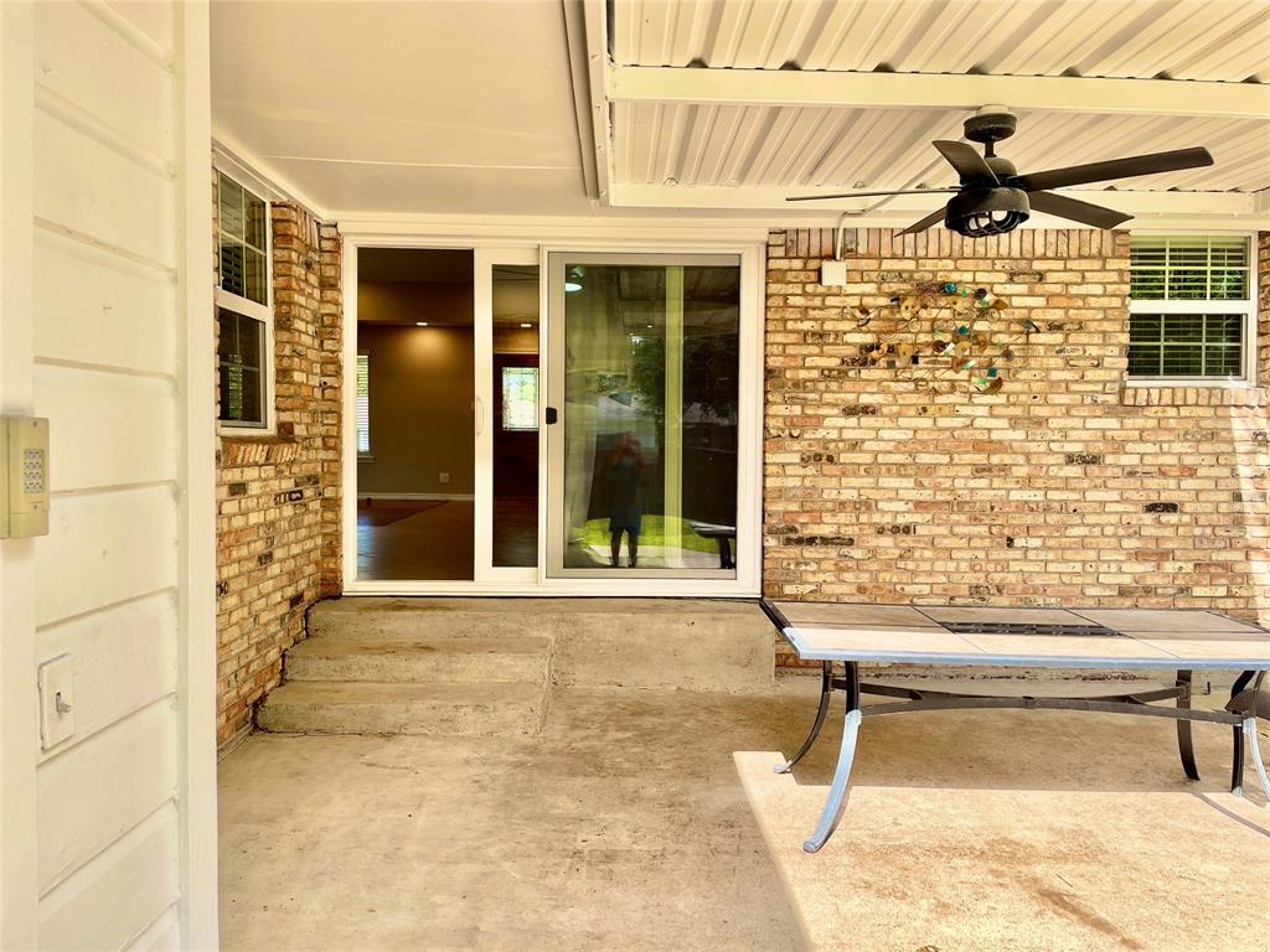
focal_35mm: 26
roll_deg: +0.5
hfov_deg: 67.3
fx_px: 954
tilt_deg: -1.4
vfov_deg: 53.1
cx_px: 635
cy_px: 476
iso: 32
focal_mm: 4.2
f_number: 1.6
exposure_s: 1/376
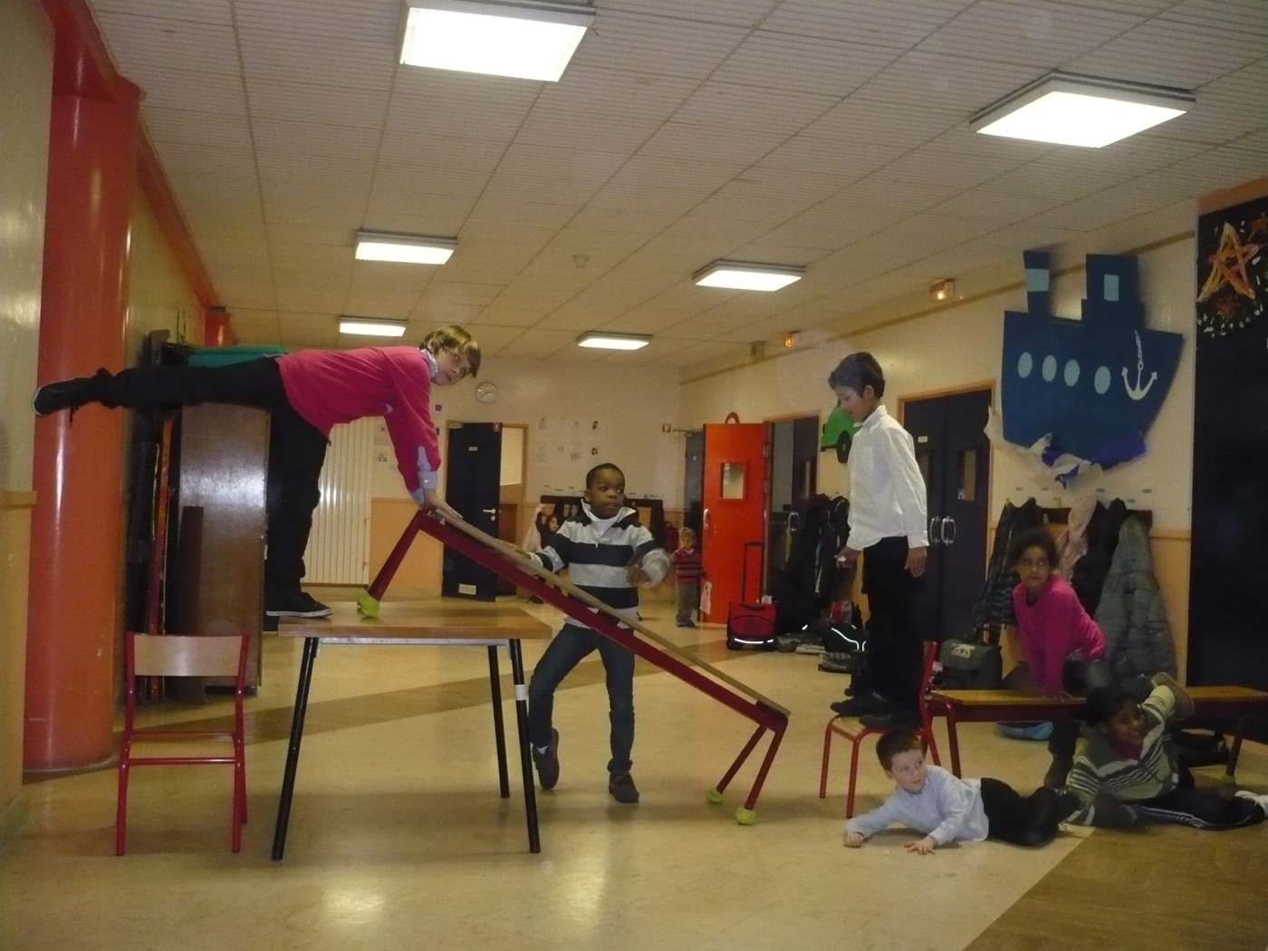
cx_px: 634
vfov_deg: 40.7
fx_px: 1282
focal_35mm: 35
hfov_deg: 52.6
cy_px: 476
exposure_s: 1/30
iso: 500
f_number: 2.8
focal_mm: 5.8
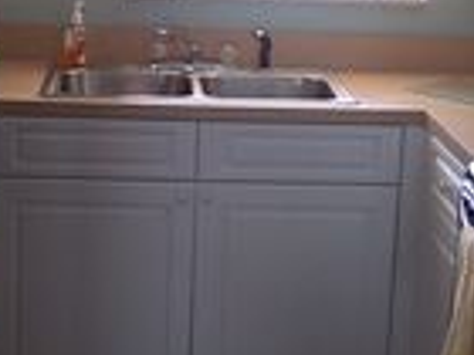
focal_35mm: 100
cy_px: 98
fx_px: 1369
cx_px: 247
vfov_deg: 14.7
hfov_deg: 19.6
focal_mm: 6.3
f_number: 2.8
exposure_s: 1/30
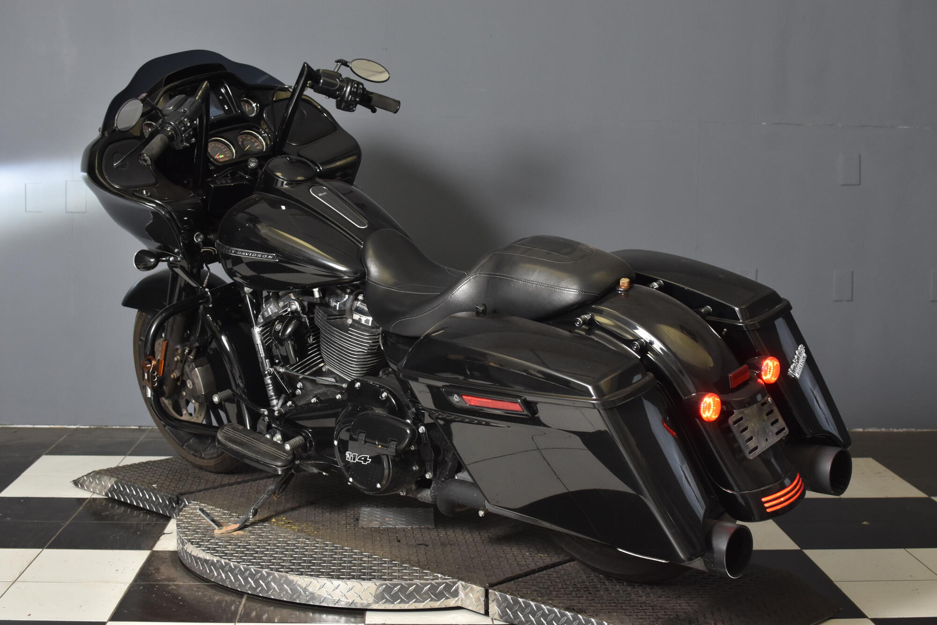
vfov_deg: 25.7
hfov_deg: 37.9
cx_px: 468
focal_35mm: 52
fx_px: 1366
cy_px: 312
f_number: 4.5
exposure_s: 1/160
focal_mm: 35
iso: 800
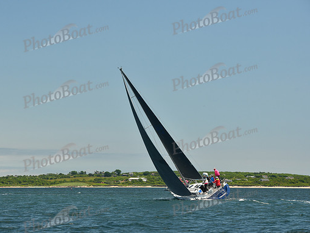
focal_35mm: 115
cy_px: 116
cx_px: 141
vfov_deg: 12.9
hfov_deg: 17.1
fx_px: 1030
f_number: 7.1
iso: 320
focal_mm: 105
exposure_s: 1/640
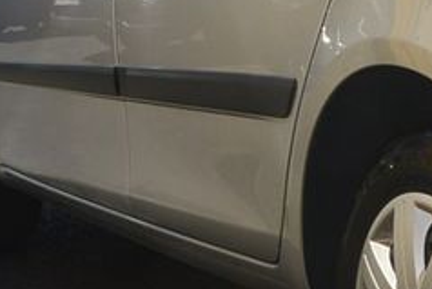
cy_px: -14
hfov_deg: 15.5
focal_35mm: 116
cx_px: 739
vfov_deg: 11.7
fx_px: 1393
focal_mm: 10
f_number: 9
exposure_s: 1/250
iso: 160
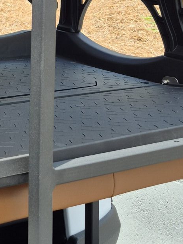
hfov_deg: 14.5
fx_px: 670
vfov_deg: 20.5
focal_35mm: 95
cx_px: -91
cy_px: 63
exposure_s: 1/742
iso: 25
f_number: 1.8
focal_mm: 5.4
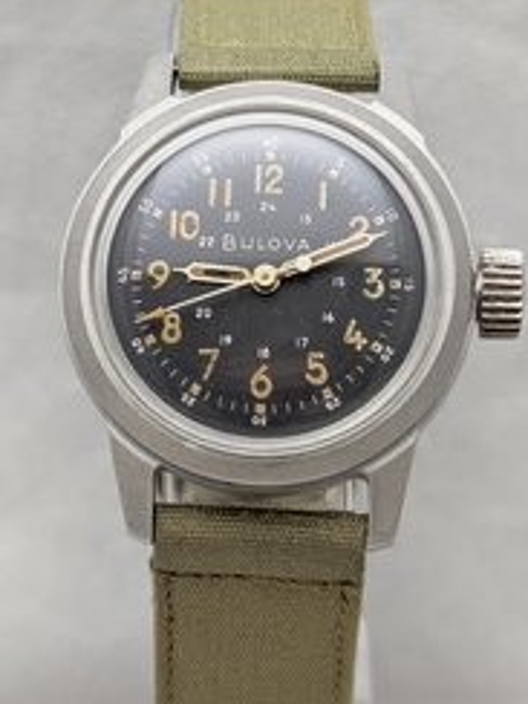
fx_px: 1871
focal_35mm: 92
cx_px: 274
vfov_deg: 21.3
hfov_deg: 16.1
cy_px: 273
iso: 79
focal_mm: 6.81
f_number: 1.85
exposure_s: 1/40
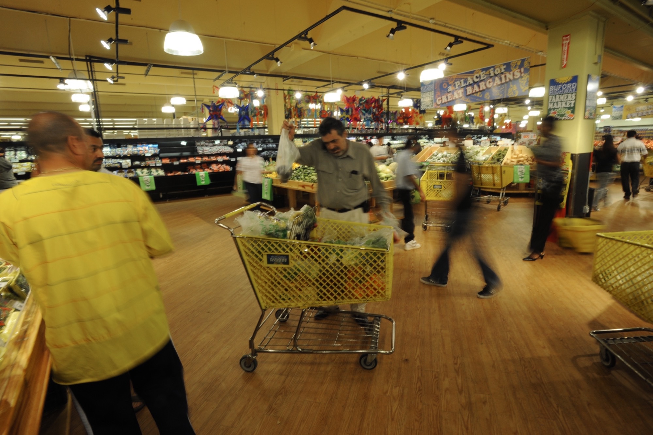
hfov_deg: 73.7
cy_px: 218
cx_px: 326
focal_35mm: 24
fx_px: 435
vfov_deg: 53.1
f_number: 22
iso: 800
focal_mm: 24
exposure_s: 1/5
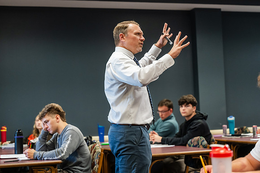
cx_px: 130
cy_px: 86
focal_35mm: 70
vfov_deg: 19.5
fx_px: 506
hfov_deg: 28.8
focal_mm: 70
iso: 2000
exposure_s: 1/200
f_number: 2.8
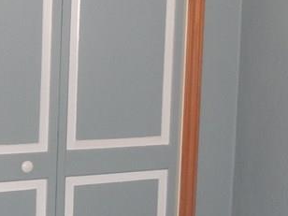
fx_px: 774
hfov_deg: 21.0
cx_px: 206
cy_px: 101
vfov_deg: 15.9
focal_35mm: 93
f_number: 3.9
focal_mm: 5
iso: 320
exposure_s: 1/30
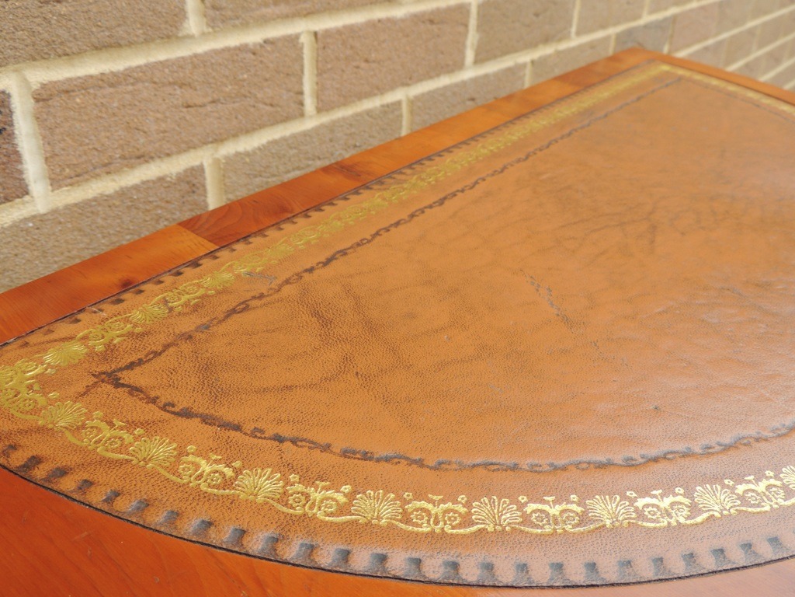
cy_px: 298
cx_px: 398
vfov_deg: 42.9
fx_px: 758
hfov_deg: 55.4
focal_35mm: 33
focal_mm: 5.8
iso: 100
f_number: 3.2
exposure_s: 1/250
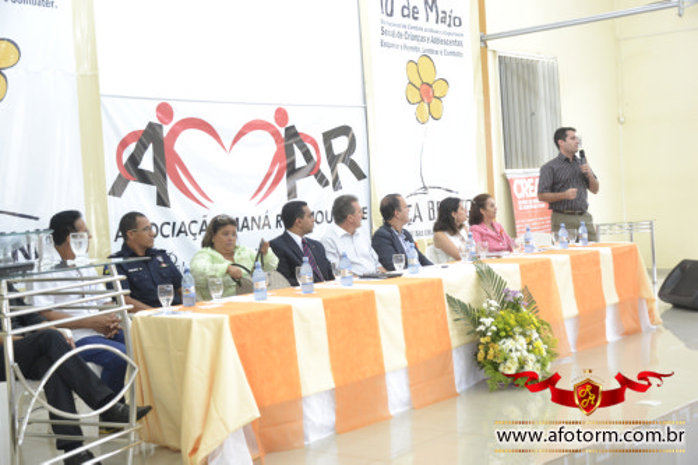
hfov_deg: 41.1
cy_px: 232
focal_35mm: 48
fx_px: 930
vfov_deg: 28.1
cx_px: 349
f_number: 4.5
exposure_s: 1/50
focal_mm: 32
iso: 1600
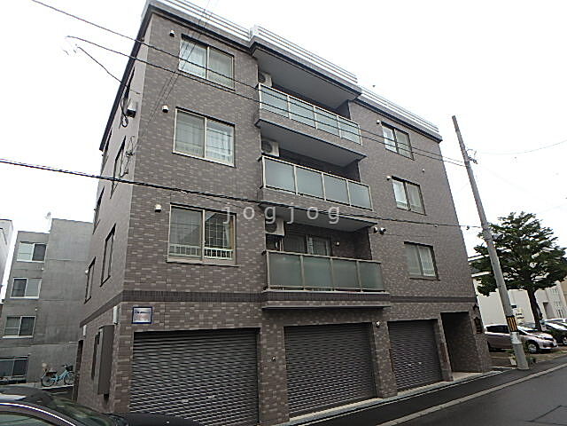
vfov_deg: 63.4
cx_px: 284
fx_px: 344
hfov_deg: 79.0
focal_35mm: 21
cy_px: 213
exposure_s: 1/160
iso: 125
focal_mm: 3.7
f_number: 3.5
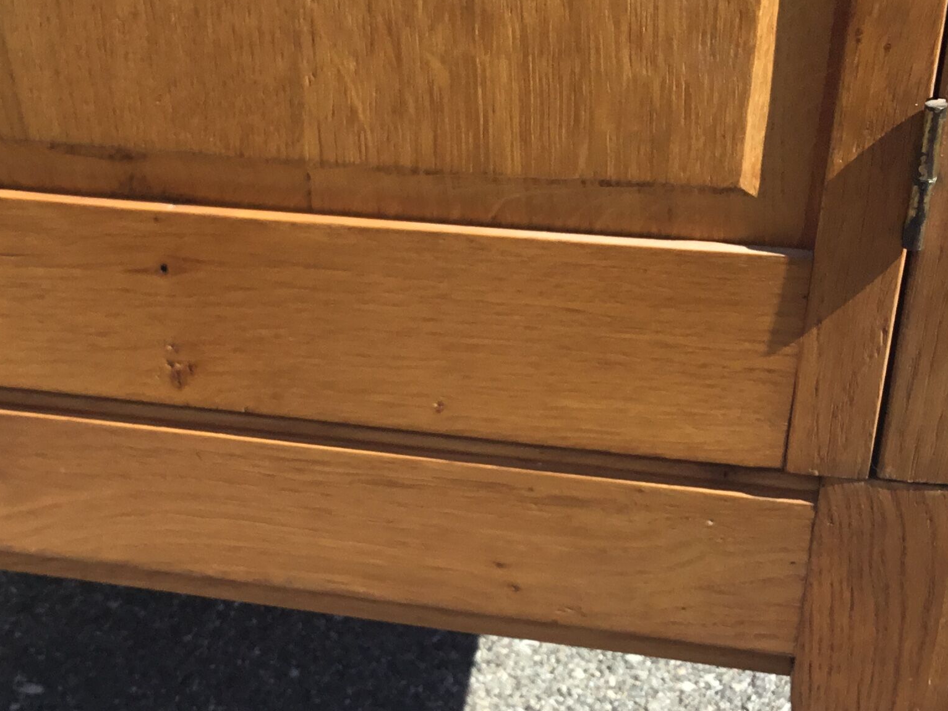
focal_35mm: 66
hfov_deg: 28.9
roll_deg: +3.4
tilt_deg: -30.2
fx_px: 1808
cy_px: 483
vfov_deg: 22.2
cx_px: 234
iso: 25
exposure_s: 1/776
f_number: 2.4
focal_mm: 3.3
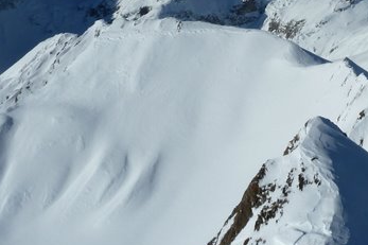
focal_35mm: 60
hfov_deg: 32.0
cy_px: -17
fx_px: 613
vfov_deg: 21.6
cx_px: 322
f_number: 5.6
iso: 80
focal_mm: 4.1
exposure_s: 1/1000
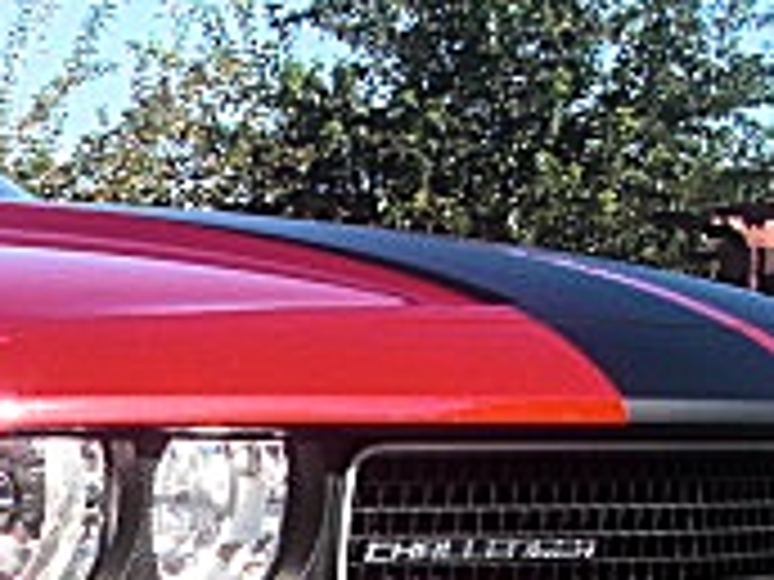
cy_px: 751
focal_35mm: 134
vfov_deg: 10.8
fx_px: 2996
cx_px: -194
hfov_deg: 14.2
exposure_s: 1/400
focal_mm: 6.3
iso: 50
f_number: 2.8
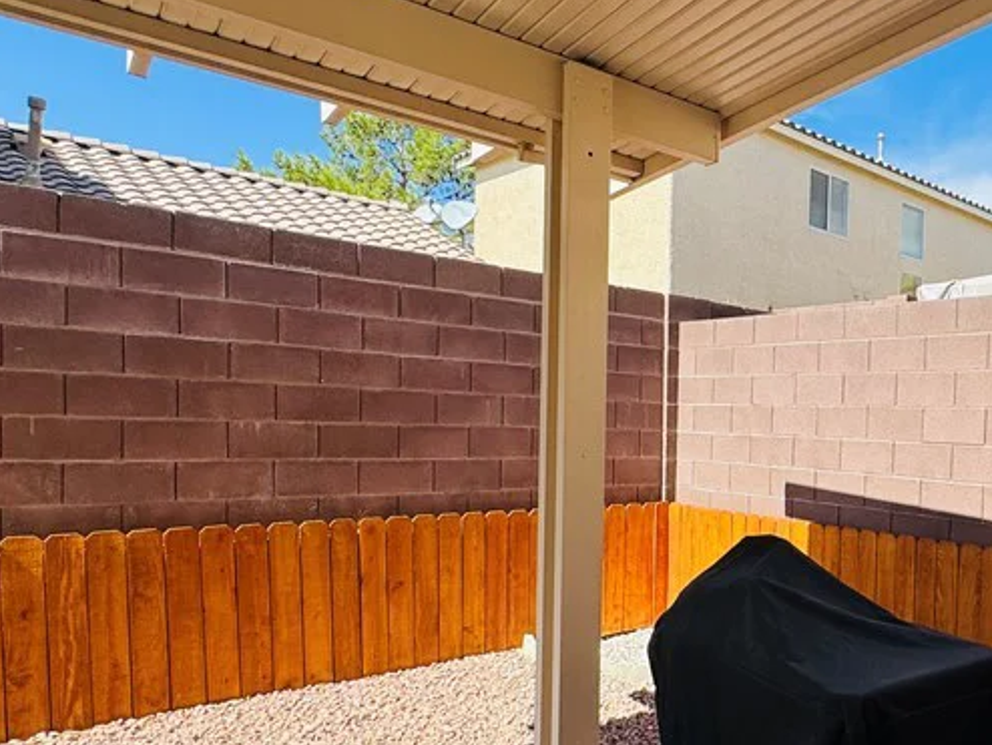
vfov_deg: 47.9
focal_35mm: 29
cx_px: 833
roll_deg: -1.3
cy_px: 460
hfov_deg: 55.9
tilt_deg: -2.1
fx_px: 831
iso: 40
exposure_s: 1/1236
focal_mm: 2.22
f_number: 2.2
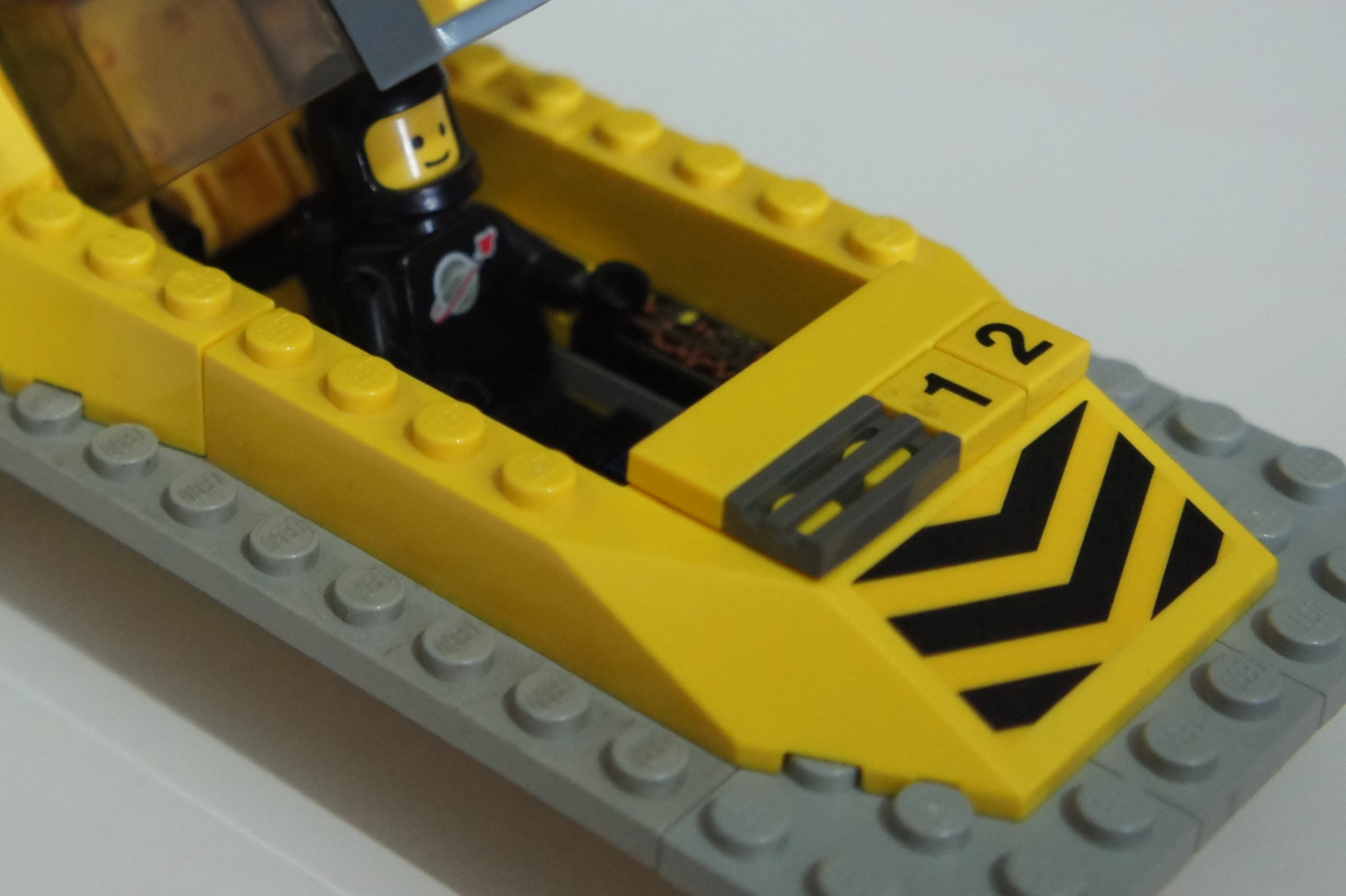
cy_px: 237
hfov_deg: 26.1
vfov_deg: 17.6
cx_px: 381
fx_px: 2877
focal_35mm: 77
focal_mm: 28
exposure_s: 1/125
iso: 6400
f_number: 4
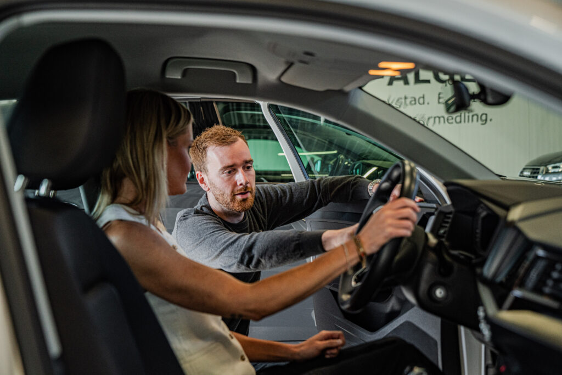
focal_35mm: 52
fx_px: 812
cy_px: 188
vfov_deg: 26.0
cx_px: 281
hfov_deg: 38.2
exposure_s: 1/250
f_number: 3.2
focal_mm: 52
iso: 1600
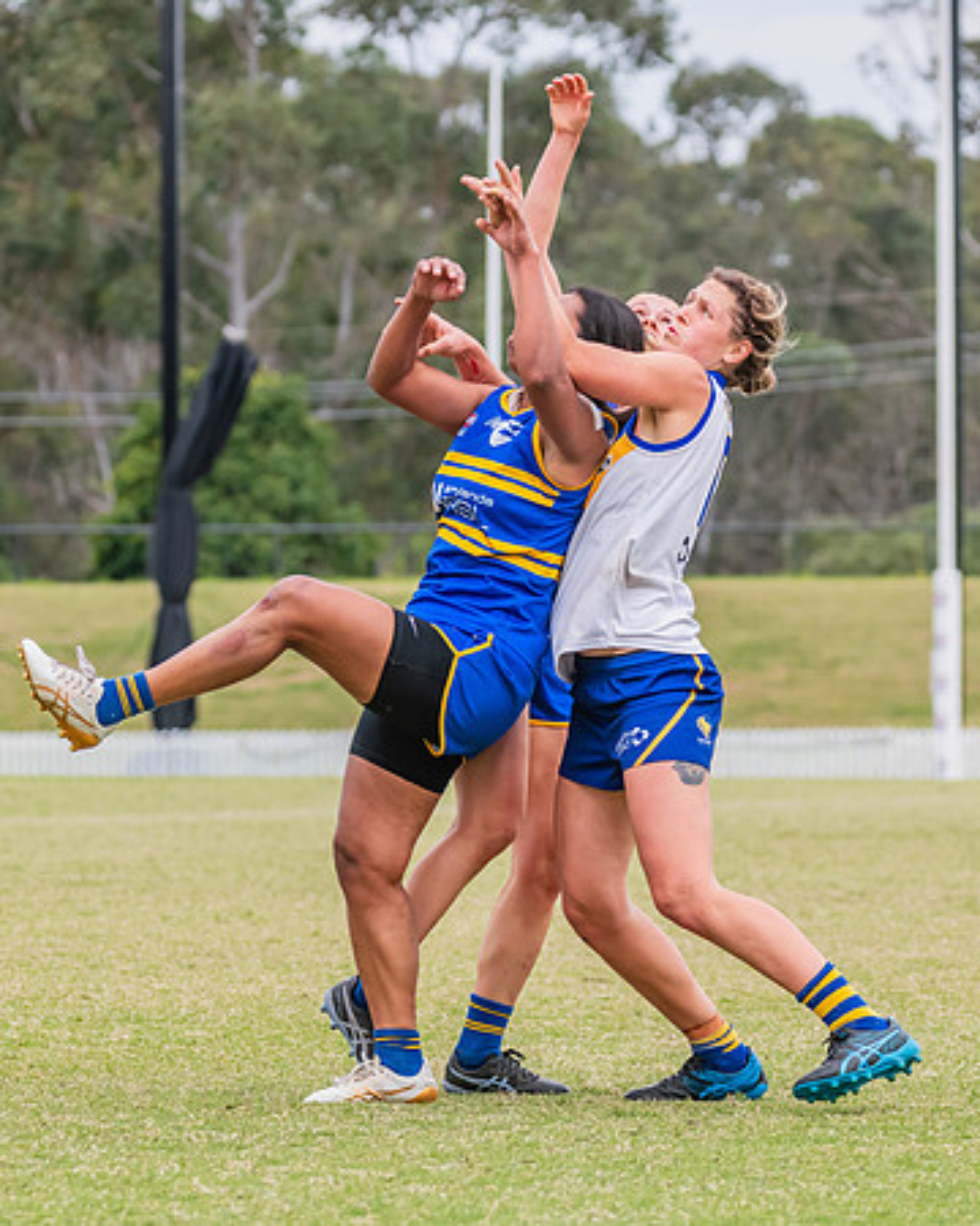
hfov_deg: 4.9
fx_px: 11523
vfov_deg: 6.1
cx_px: 632
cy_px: 536
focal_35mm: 318
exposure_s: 1/1250
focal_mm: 195
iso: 800
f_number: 7.1
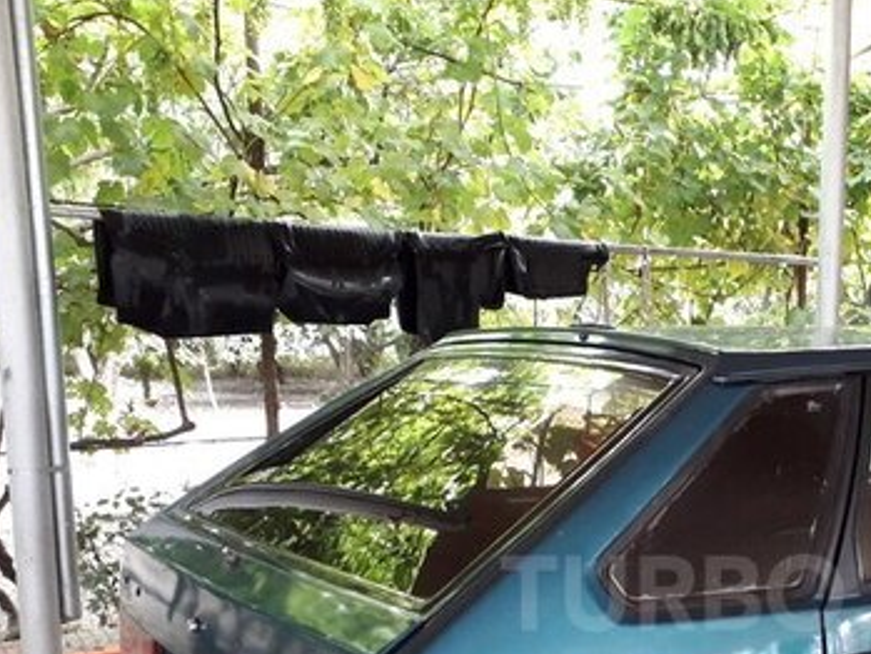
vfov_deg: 27.5
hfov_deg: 35.6
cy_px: 593
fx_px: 1284
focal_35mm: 51
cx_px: 756
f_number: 1.9
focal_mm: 3.6
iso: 125
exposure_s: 1/50
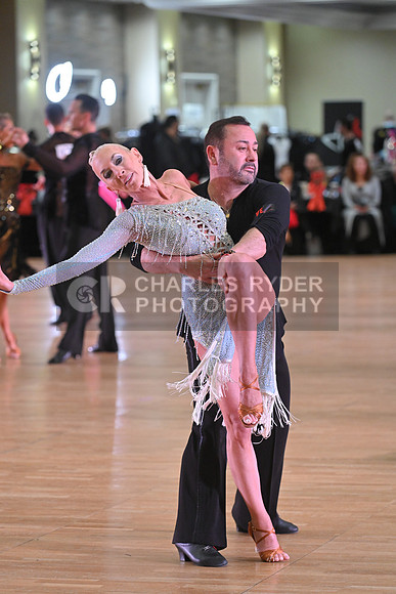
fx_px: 2638
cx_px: 198
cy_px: 297
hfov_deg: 8.6
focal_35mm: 160
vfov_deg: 12.8
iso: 3200
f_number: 5
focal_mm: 160
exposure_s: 1/320
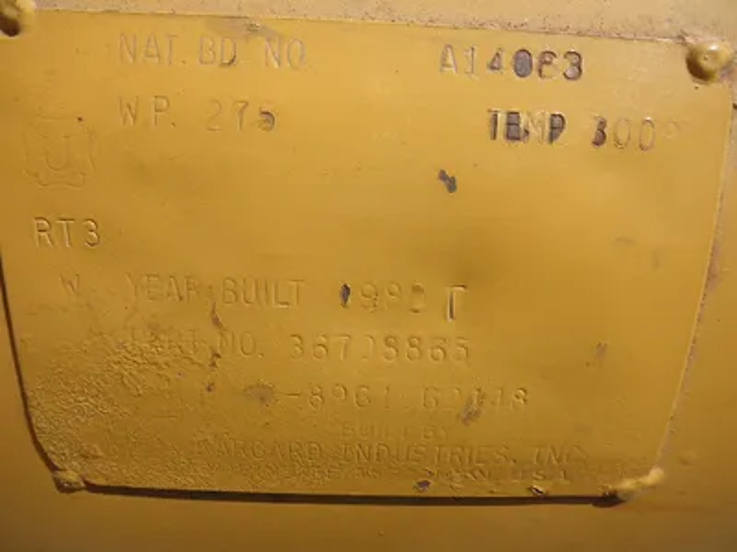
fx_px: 596
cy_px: 276
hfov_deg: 63.4
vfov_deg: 49.7
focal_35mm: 28
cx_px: 368
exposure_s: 1/160
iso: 64
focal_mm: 5
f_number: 8.5
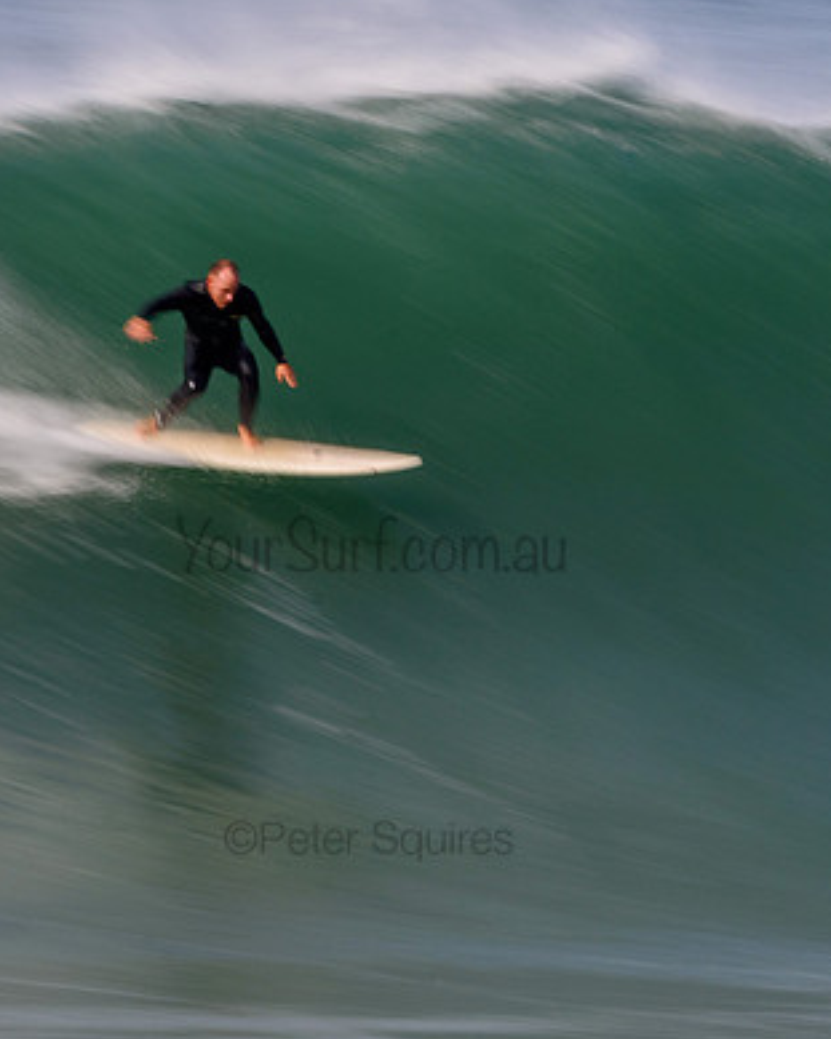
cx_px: 454
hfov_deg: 1.4
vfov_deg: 1.7
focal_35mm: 1139
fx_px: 35030
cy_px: 532
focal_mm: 400
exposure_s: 1/20
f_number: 18
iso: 100
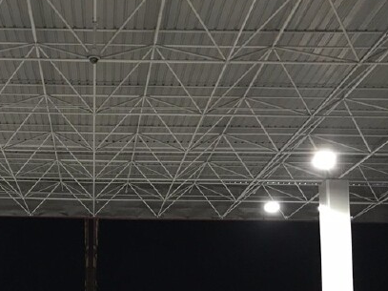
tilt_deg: +8.1
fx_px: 616
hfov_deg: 34.2
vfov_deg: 25.4
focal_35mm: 55
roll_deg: -1.4
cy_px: 280
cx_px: 95
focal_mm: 3.99
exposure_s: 1/5
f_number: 1.8
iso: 100
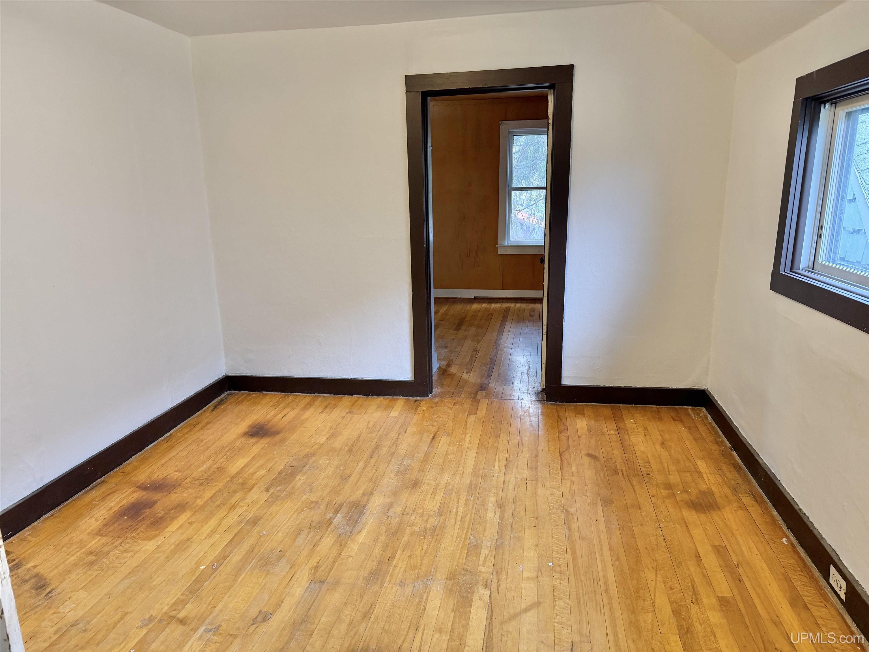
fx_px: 602
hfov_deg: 71.6
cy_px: 326
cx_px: 434
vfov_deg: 56.8
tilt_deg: -12.8
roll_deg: +1.8
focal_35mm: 24
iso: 200
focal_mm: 6.76
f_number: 1.78
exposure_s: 1/60
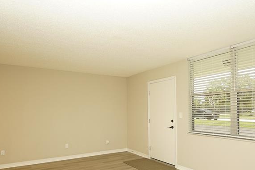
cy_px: 107
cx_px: 128
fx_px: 177
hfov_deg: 71.6
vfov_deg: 50.6
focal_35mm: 25
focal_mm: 14
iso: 100
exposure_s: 1/60
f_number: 1.8
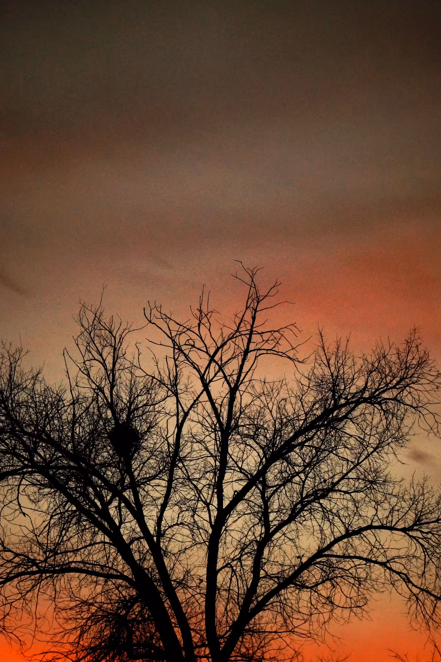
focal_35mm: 131
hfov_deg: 10.5
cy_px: 385
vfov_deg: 15.7
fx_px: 2405
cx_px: 207
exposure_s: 1/250
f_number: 9
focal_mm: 55
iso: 800
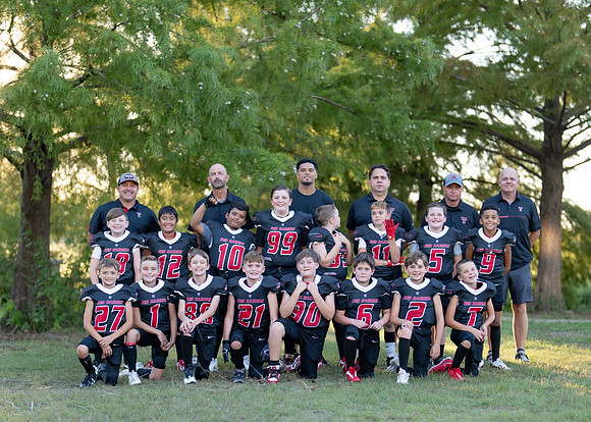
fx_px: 1246
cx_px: 301
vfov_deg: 19.1
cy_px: 297
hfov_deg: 26.7
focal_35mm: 74
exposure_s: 1/1250
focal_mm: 50
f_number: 1.2
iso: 200
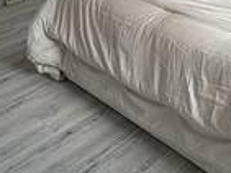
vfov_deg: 19.4
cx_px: 186
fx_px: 441
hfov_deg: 28.7
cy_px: -86
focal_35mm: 66
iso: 125
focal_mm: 2.22
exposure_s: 1/120
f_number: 2.2
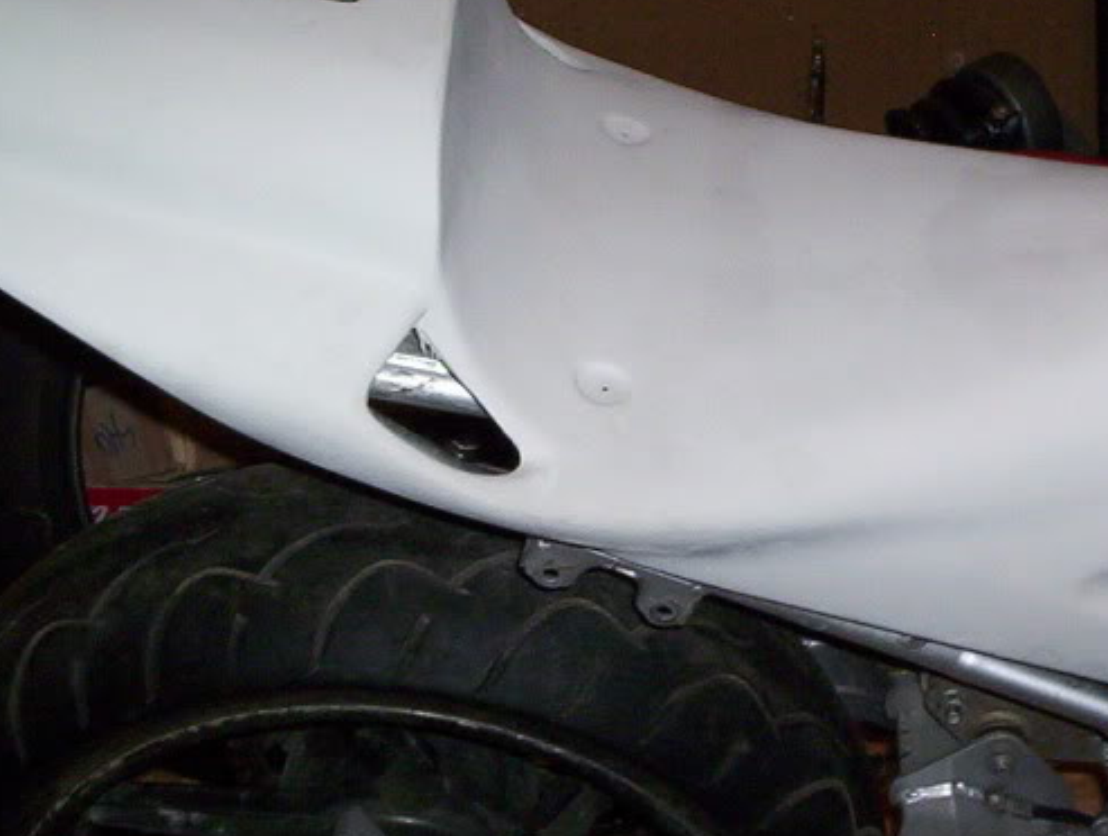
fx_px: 2534
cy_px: 367
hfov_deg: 24.5
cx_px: 739
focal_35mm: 79
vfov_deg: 18.7
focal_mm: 5
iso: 140
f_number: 4.5
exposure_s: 1/60
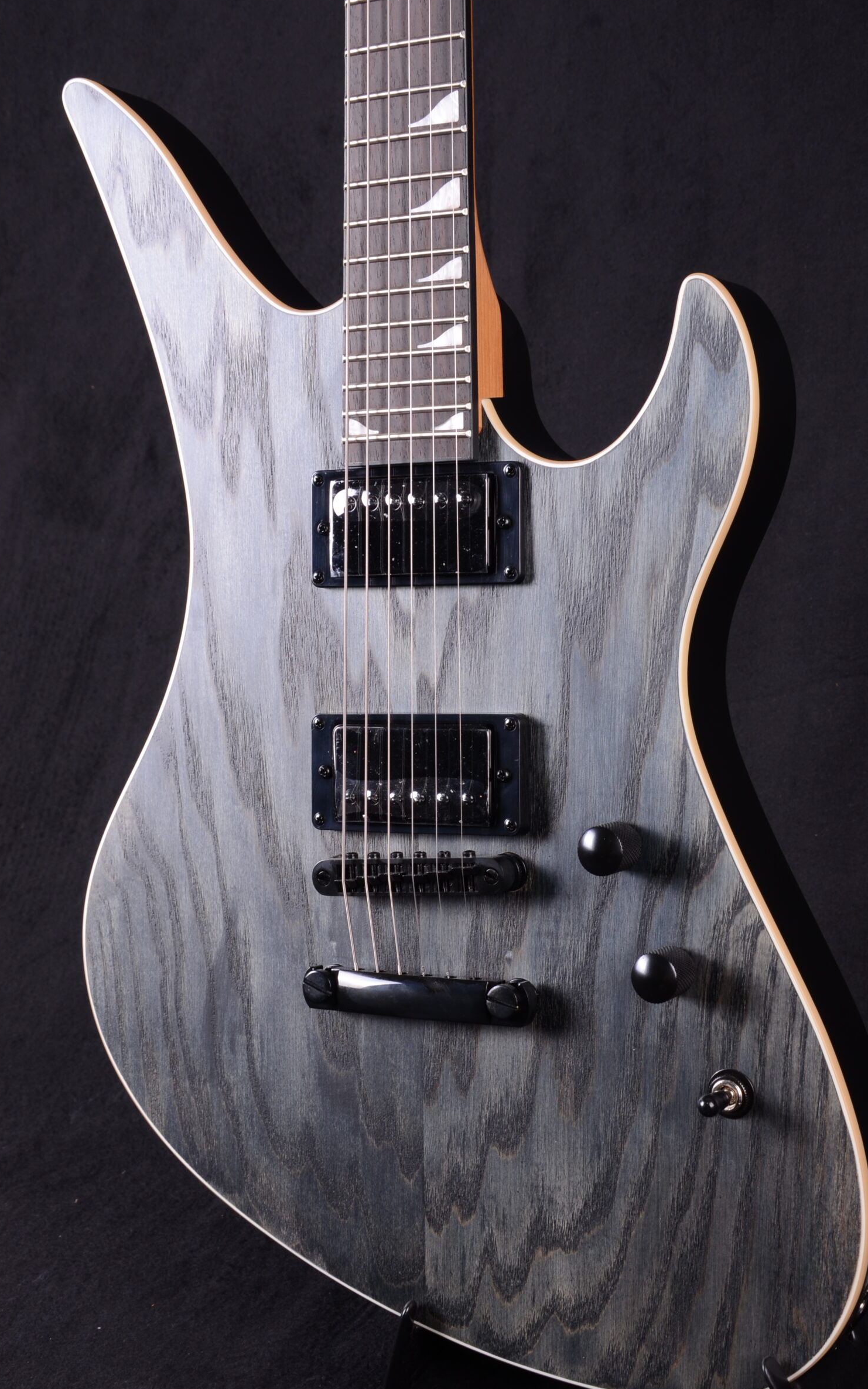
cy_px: 713
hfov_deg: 23.1
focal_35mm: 56
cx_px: 488
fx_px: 2120
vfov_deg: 36.3
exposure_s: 1/200
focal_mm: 34
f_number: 11
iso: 200
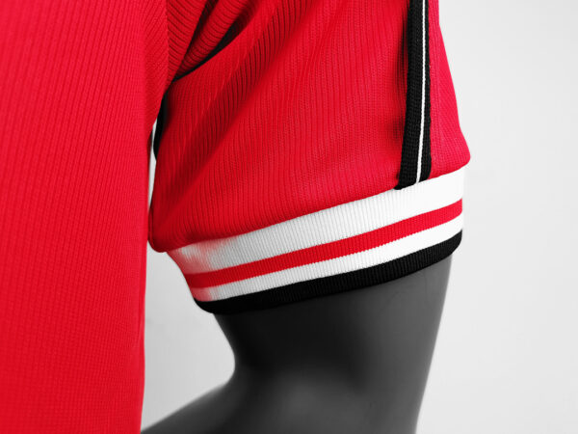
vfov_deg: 51.4
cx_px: 289
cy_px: 217
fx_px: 451
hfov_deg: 65.3
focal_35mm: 27
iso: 160
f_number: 1.8
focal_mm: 5.58
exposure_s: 1/60
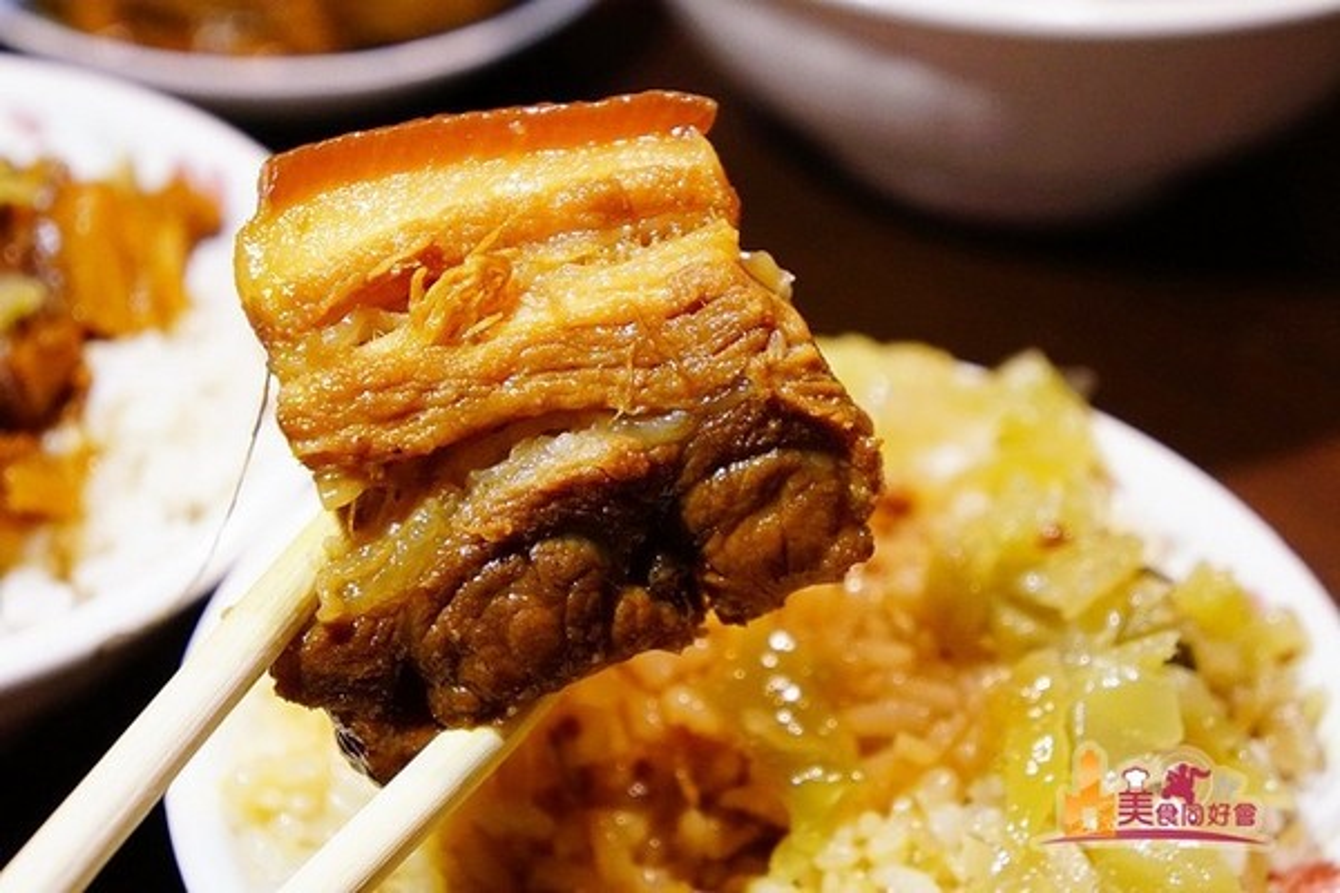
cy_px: 446
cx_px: 670
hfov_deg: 27.0
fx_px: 2791
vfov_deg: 18.2
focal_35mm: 75
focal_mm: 50
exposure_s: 1/80
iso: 4000
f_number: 5
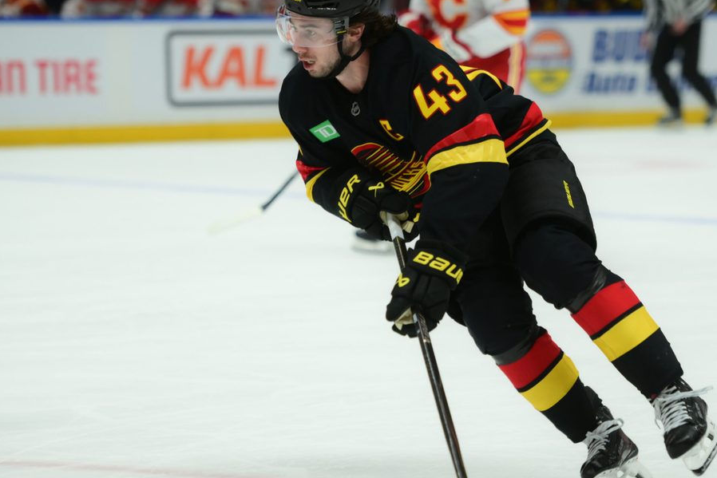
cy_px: 261
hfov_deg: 12.3
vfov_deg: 8.2
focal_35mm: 167
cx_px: 426
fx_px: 3326
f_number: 2.8
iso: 1250
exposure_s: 1/1250
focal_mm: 125
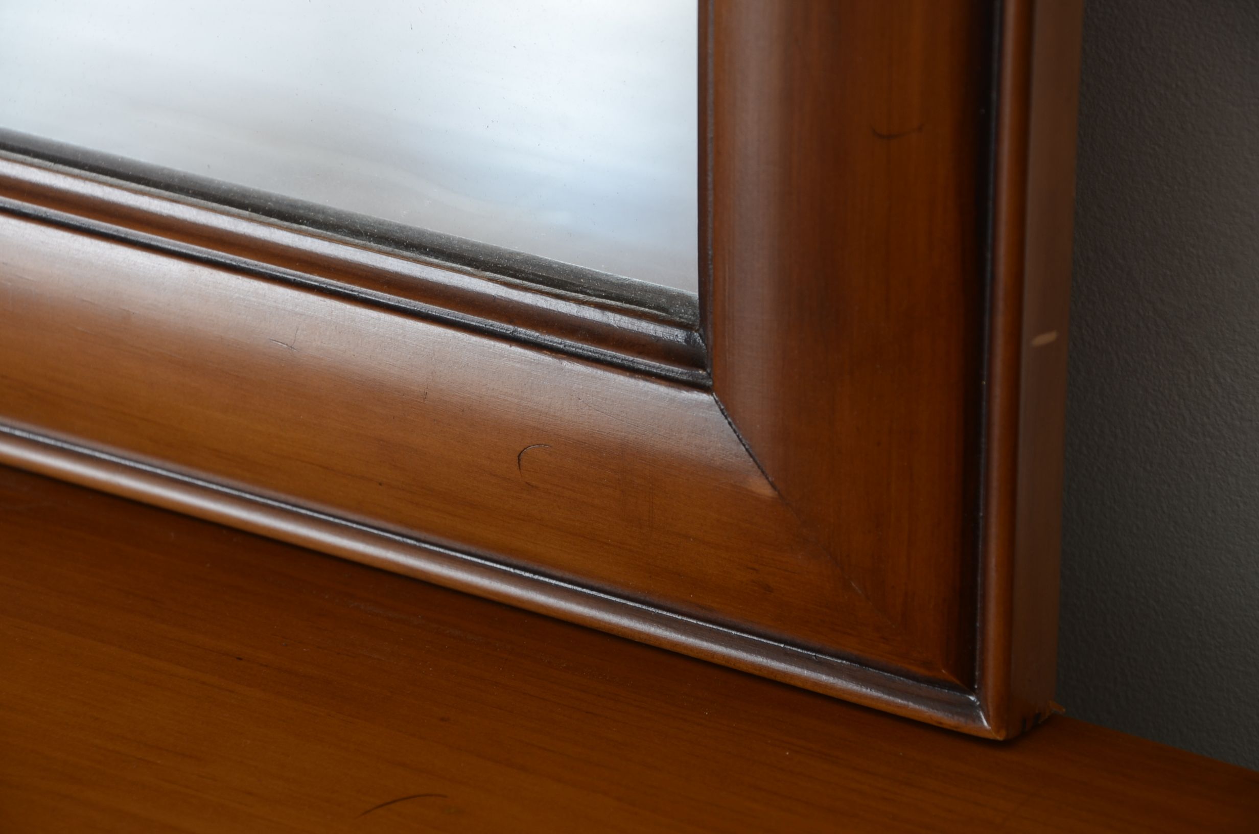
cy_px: 417
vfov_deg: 8.7
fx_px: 5497
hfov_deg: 13.1
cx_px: 630
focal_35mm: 158
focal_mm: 105
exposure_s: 1/80
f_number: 7.1
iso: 125
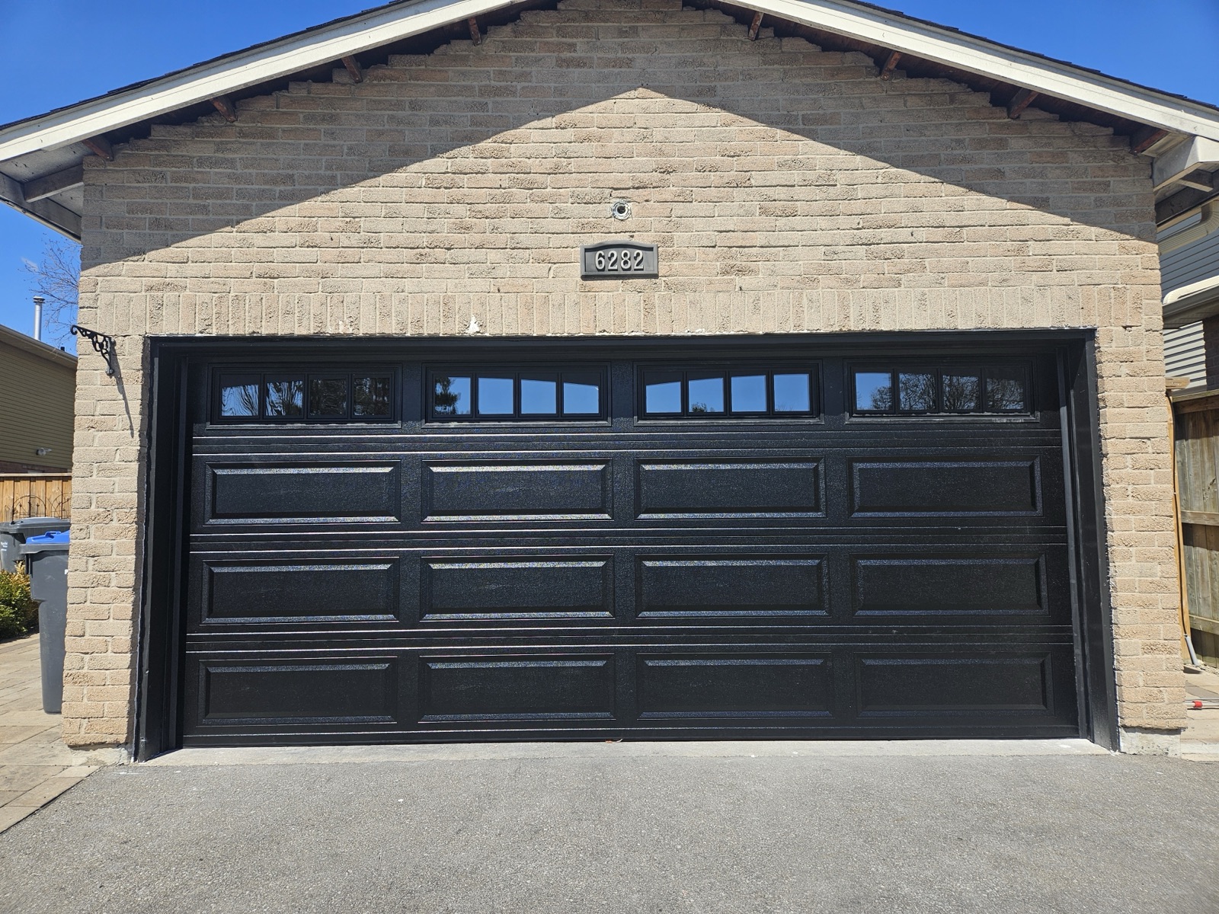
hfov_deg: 73.9
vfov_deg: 58.9
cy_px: 457
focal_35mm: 23
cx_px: 610
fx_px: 810
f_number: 1.8
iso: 25
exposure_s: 1/1311
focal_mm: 5.4
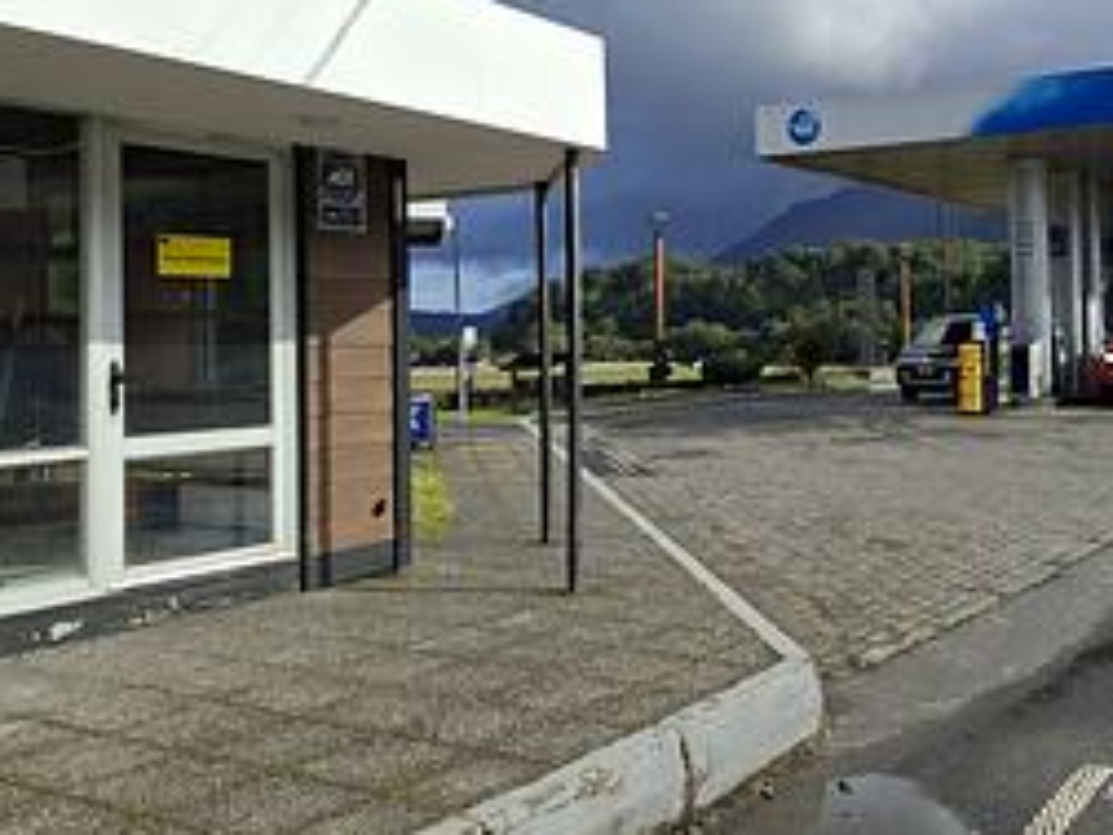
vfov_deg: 36.6
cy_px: 309
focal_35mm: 39
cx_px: 855
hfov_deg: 45.9
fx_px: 1254
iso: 50
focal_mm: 5.54
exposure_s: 1/2364
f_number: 1.8
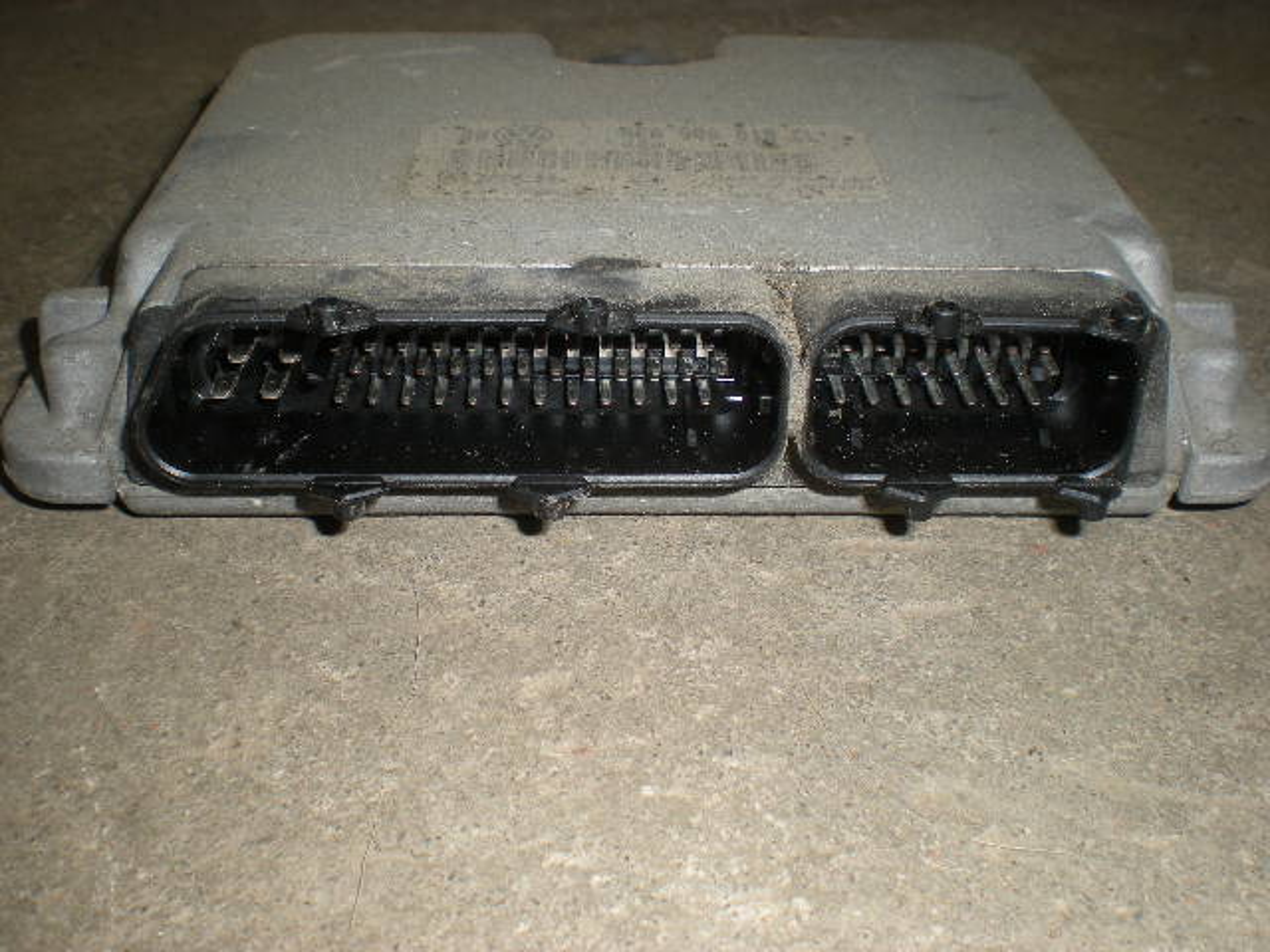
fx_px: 1394
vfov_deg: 37.7
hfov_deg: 49.0
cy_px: 476
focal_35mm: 38
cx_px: 635
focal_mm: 6.3
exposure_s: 1/60
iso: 64
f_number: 4.6
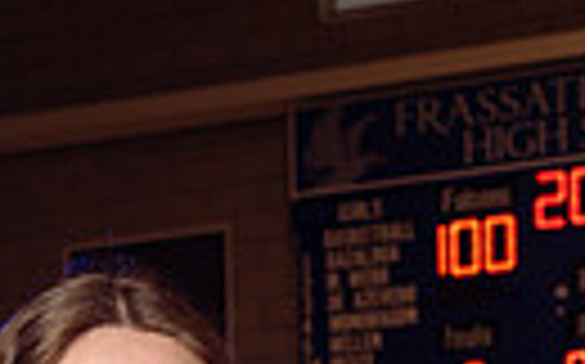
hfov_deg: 13.5
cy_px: 953
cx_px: 198
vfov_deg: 7.7
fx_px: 2469
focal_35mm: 155
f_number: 8
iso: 250
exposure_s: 1/200
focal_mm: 44
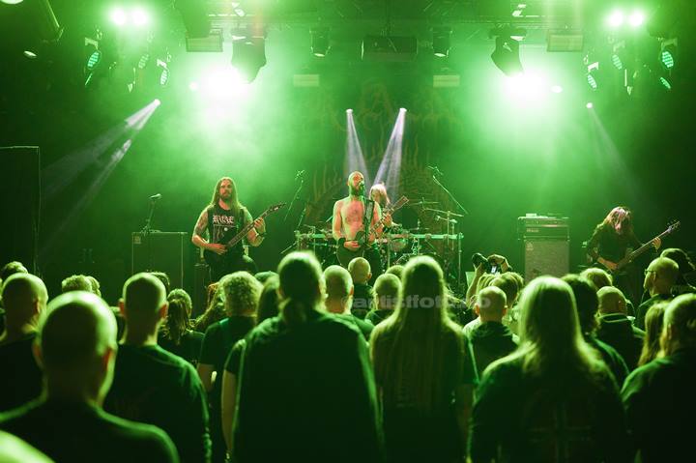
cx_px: 348
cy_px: 232
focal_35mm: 50
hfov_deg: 39.6
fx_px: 966
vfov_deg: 27.0
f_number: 1.8
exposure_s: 1/400
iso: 3200
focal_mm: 50
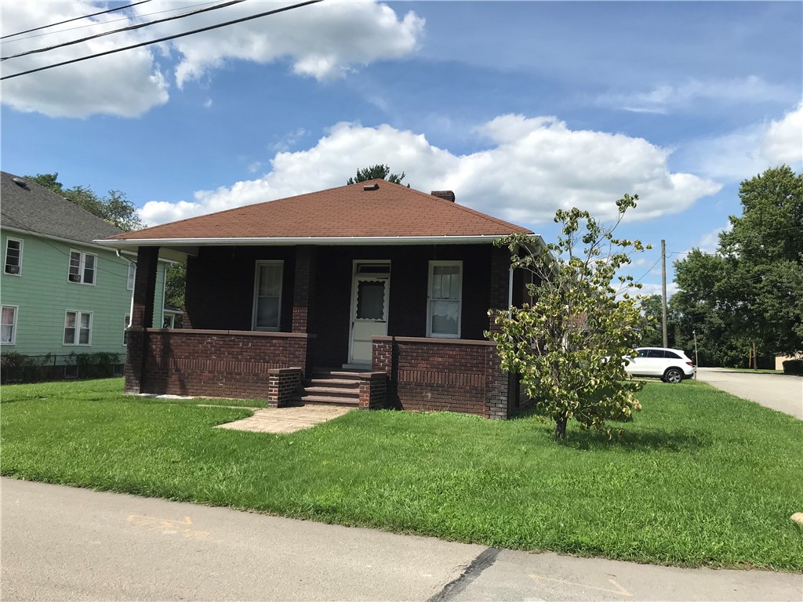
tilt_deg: +5.5
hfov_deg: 63.4
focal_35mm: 28
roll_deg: -1.5
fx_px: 650
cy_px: 301
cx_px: 402
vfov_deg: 49.7
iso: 20
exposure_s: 1/2591
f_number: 1.8
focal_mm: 3.99
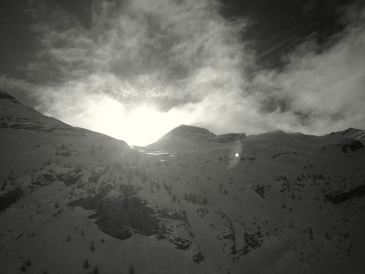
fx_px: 369
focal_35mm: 35
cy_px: 137
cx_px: 182
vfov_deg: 40.7
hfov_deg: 52.6
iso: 80
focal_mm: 4.28
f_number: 2.4
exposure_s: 1/18519
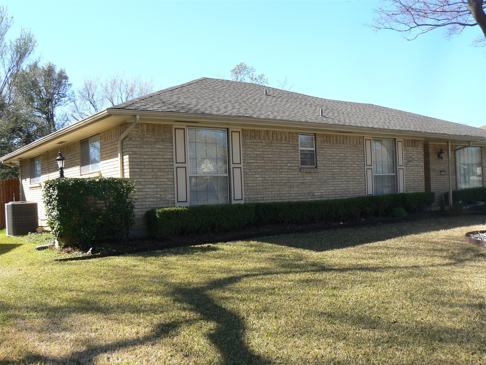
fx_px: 505
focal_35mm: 36
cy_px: 182
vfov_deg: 39.7
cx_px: 243
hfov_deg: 51.4
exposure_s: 1/200
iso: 80
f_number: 5.6
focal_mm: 6
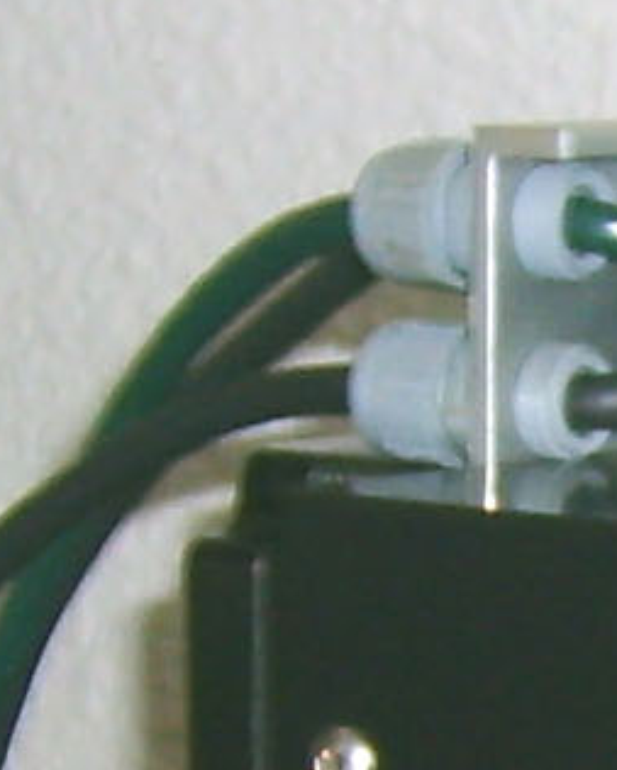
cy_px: 1172
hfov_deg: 5.4
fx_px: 6388
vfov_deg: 6.8
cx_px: 1471
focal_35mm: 280
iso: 100
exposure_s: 1/30
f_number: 2.8
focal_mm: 5.8
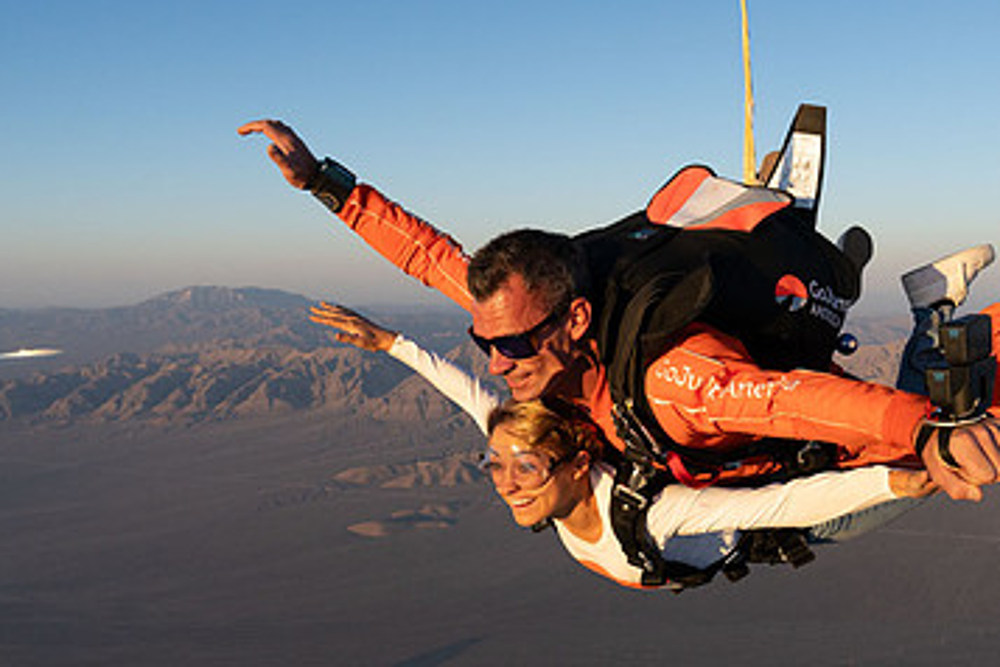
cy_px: 425
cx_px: 644
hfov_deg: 48.9
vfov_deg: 34.0
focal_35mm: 39
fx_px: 1083
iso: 1250
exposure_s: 1/2000
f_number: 6.3
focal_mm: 24
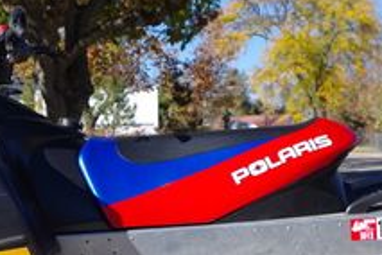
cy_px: 193
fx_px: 987
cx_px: 79
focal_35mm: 93
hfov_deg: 21.6
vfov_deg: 14.6
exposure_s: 1/400
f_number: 5
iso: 100
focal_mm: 21.25
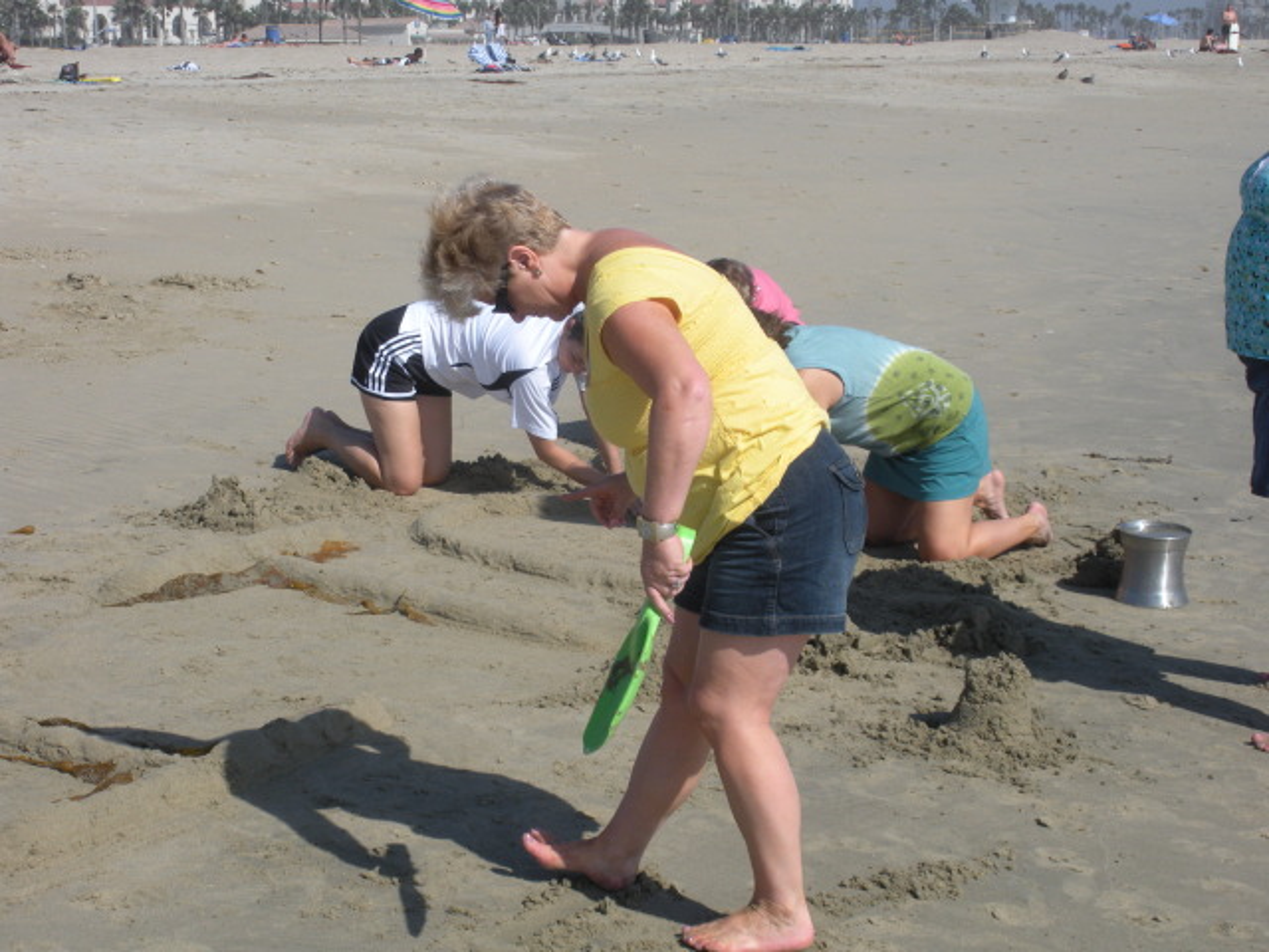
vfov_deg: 22.9
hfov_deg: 30.3
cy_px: 476
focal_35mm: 64
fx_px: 2346
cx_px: 634
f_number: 4.6
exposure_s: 1/659
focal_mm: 11.2
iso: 64
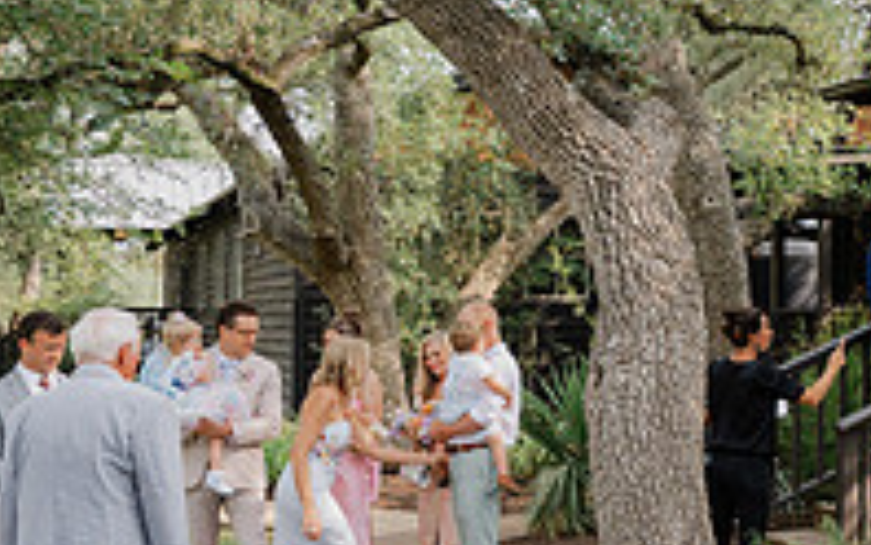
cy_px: 231
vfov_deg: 17.2
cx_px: 972
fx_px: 1805
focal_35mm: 76
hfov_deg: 25.1
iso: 640
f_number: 3.5
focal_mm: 25.5
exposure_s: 1/640
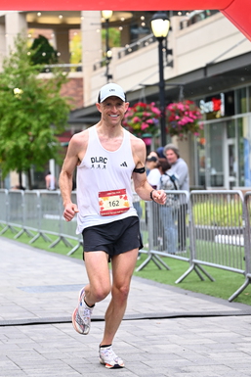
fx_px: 1181
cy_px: 189
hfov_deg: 12.1
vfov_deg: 18.1
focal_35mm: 113
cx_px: 126
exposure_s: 1/1250
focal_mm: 79
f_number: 2.8
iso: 1250
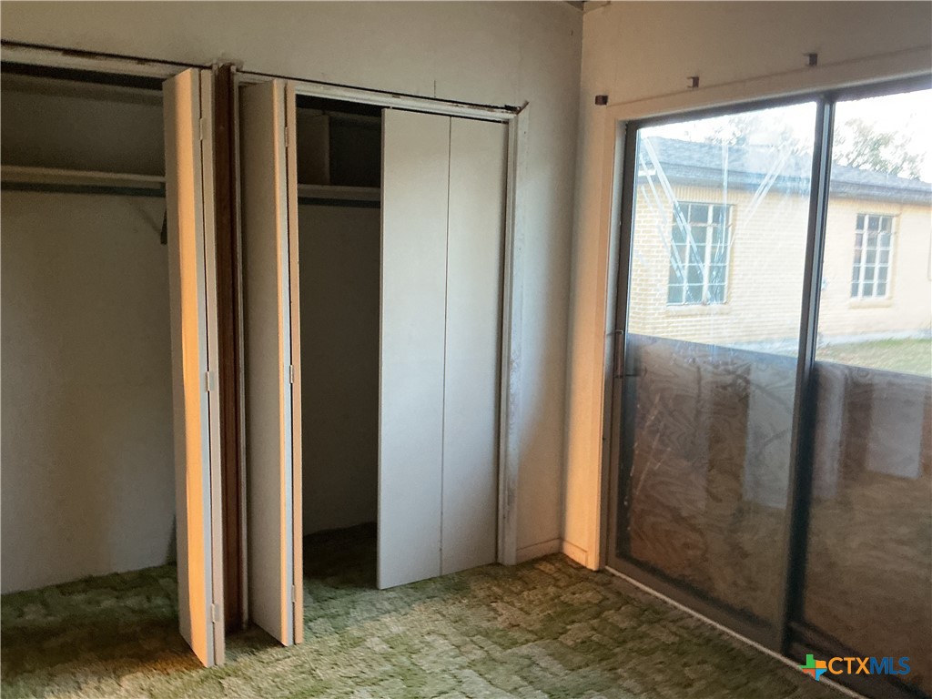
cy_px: 350
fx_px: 781
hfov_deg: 61.7
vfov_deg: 48.2
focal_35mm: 29
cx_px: 466
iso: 200
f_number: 1.8
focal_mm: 3
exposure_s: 1/40
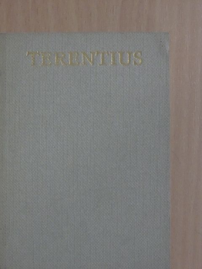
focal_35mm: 100
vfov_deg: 19.6
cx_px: 101
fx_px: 778
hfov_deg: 14.8
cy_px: 134
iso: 1600
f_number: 4.1
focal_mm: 17.8
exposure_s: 1/100
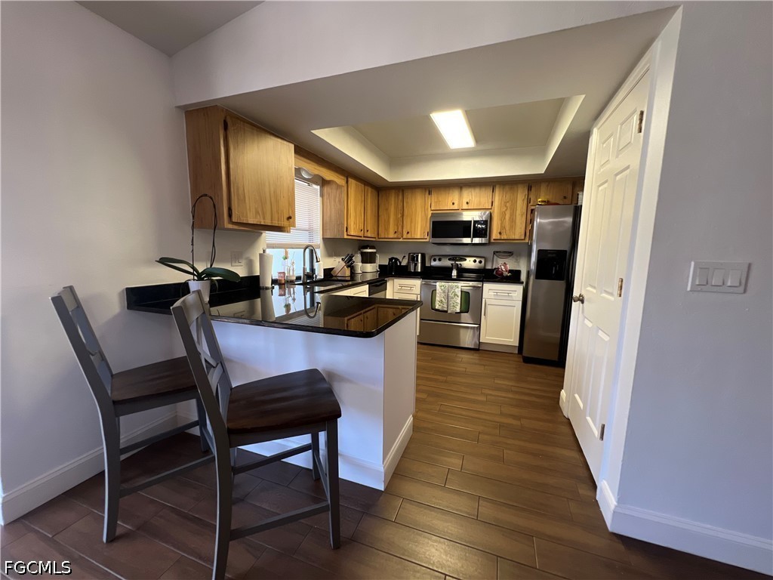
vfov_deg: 89.9
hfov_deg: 106.2
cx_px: 386
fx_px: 290
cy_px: 290
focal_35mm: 13
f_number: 1.8
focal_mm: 1.57
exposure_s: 1/60
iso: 160
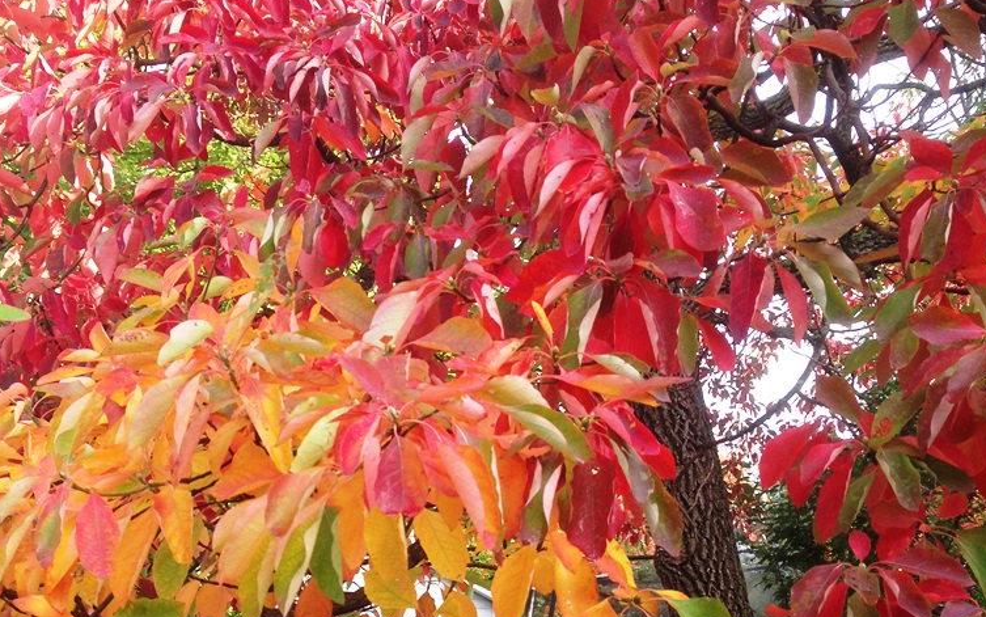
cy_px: 457
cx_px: 494
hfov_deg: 42.6
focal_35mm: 47
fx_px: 1263
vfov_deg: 27.1
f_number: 2.4
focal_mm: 4.12
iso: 50
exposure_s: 1/197
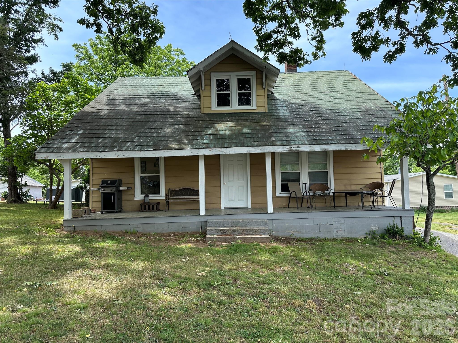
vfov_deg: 56.8
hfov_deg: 71.6
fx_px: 318
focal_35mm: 24
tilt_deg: +2.4
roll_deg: +0.6
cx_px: 229
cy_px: 172
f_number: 1.78
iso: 80
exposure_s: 1/1157
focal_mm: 6.86
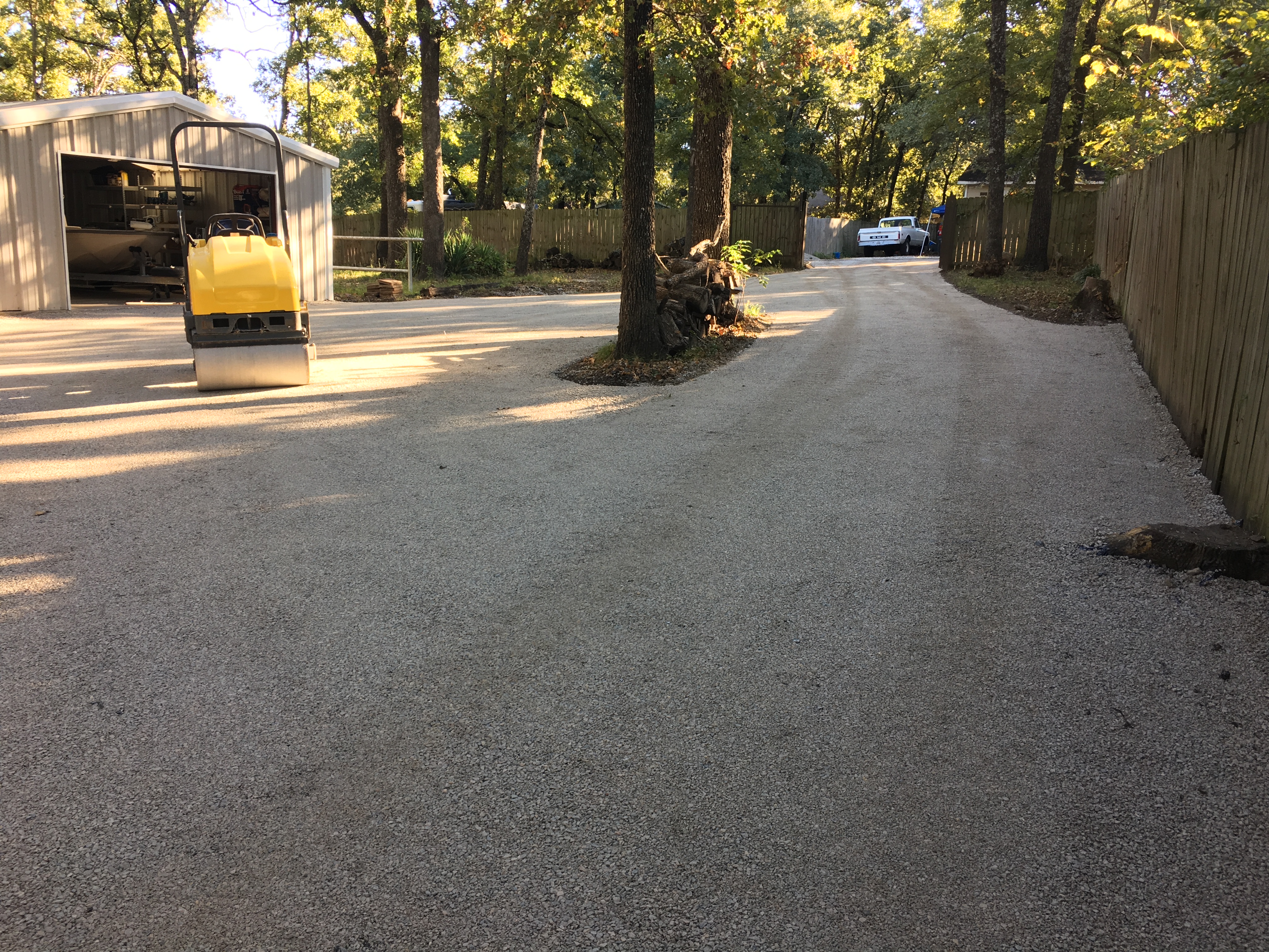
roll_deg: -2.3
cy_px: 476
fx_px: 1063
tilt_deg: -11.2
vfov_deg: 48.2
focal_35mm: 29
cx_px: 634
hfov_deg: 61.7
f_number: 2.2
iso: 25
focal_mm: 4.15
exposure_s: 1/60
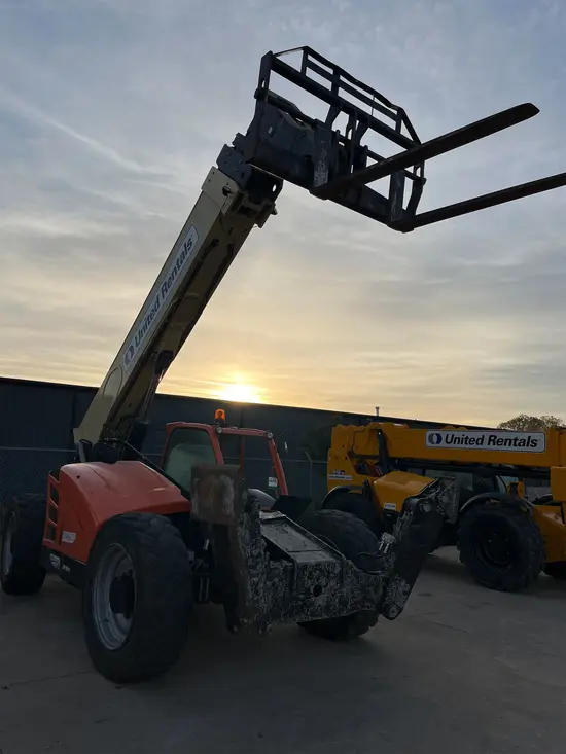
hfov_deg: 53.1
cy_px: 377
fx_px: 567
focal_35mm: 26
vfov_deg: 67.3
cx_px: 283
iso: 50
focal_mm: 5.1
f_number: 1.6
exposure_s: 1/3745
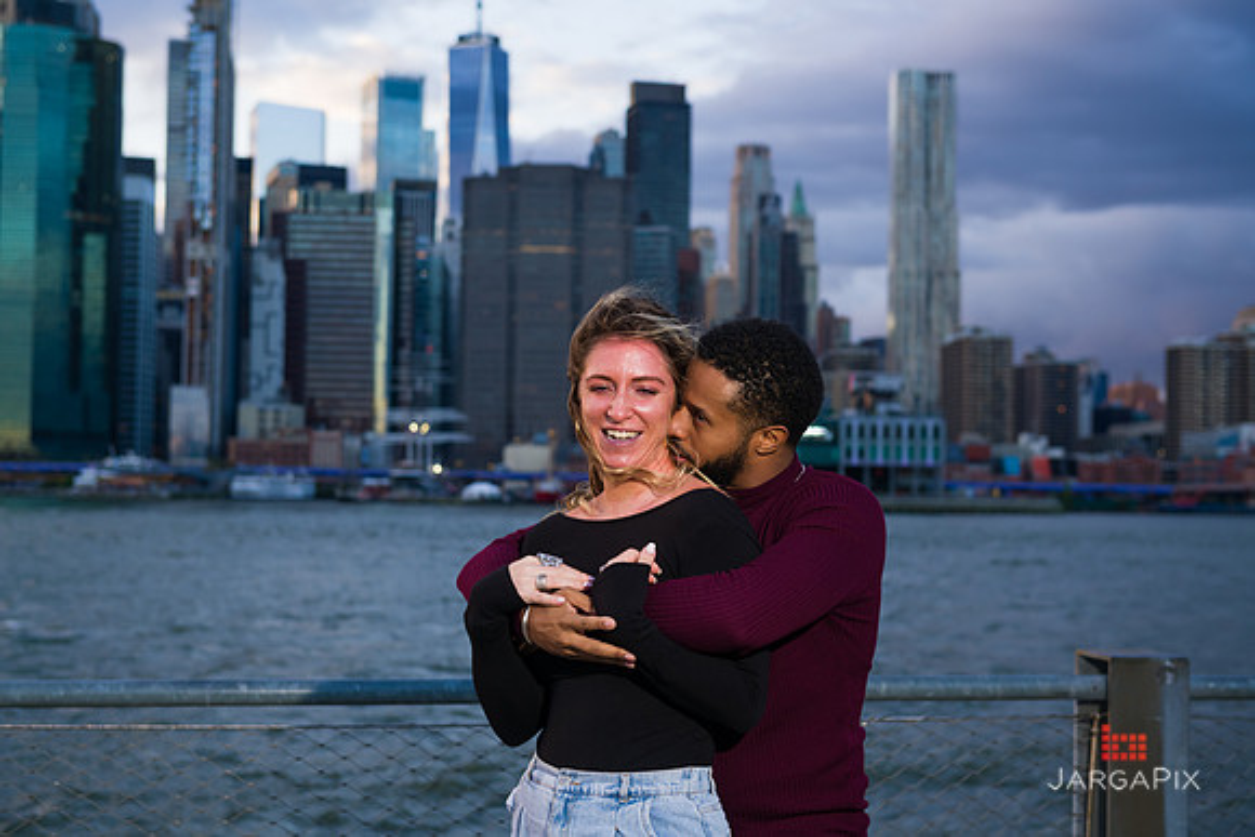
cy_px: 418
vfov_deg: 24.2
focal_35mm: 56
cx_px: 628
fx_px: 1953
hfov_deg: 35.6
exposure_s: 1/200
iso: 250
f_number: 4
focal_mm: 56
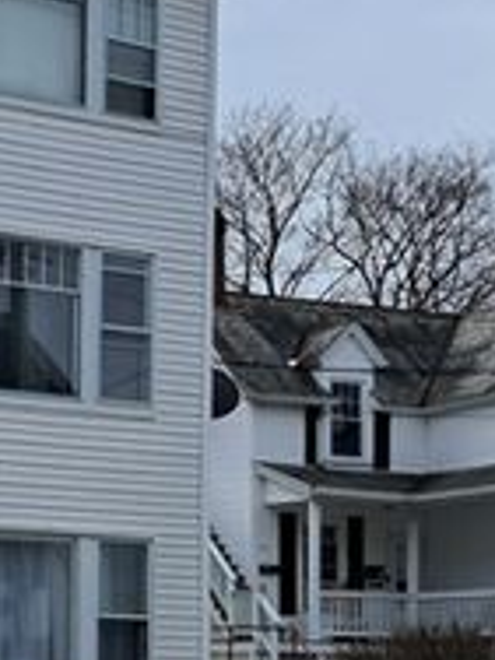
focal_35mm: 96
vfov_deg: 20.1
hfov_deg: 14.6
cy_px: 585
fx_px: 1830
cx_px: -193
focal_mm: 4
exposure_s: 1/973
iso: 50
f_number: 1.8
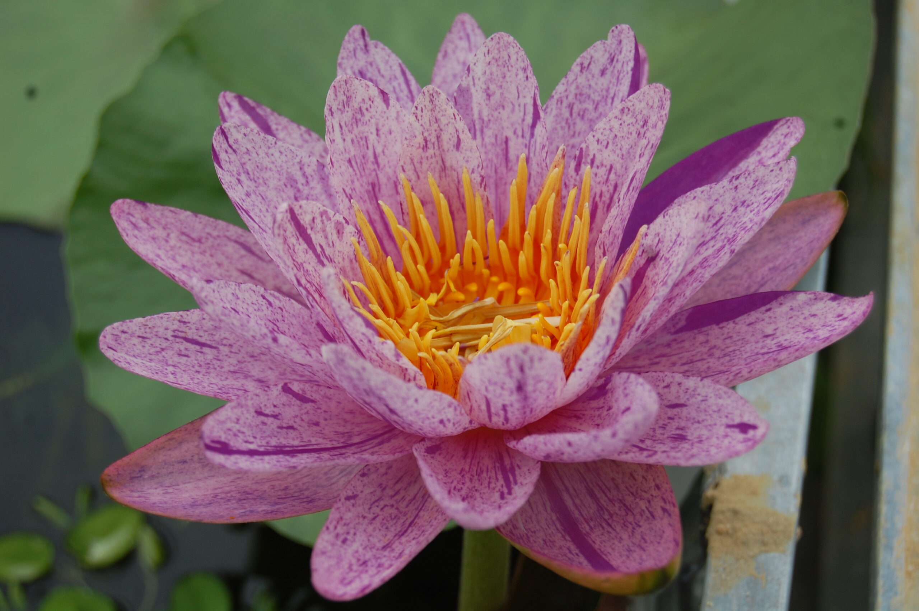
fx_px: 2104
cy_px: 306
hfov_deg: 24.6
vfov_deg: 16.5
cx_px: 460
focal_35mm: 82
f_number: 8
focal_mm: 55
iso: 200
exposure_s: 1/250
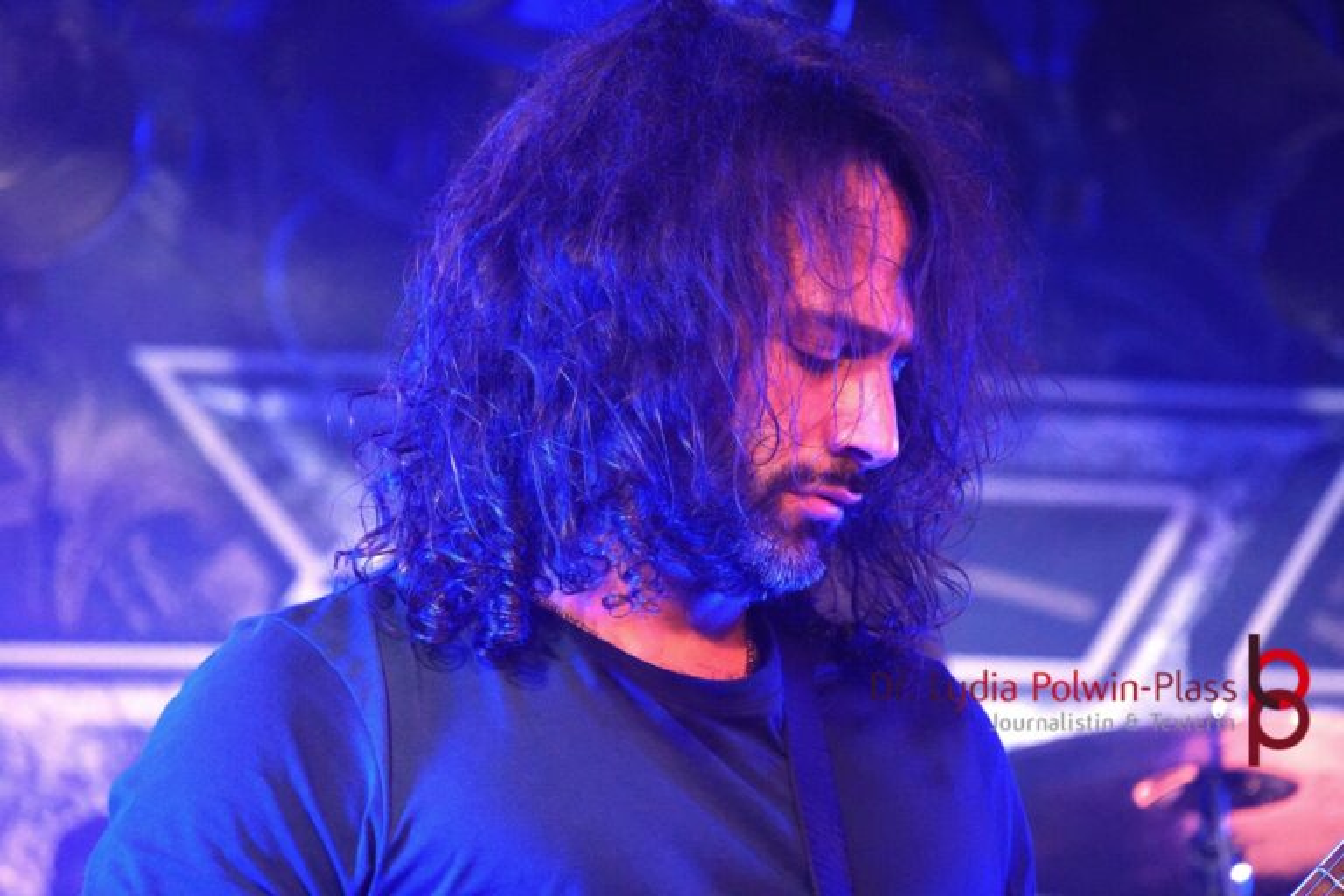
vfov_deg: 5.2
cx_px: 672
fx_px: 9799
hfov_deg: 7.8
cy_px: 448
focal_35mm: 262
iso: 6400
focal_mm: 175
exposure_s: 1/100
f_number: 6.3
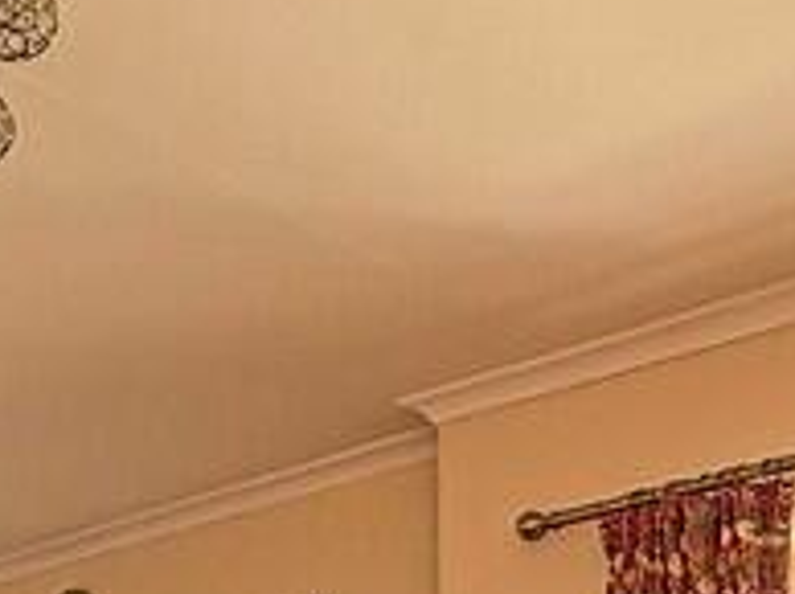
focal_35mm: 74
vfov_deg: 14.3
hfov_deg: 26.0
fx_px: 1697
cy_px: 1376
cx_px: 176
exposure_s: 1/100
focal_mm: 2.22
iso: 125
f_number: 2.2
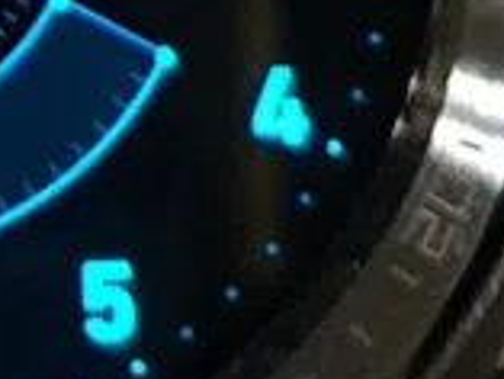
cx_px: -13
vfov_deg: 13.5
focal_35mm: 106
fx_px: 1545
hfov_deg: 18.0
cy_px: -90
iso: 320
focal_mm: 4.3
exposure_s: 1/50
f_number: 1.5
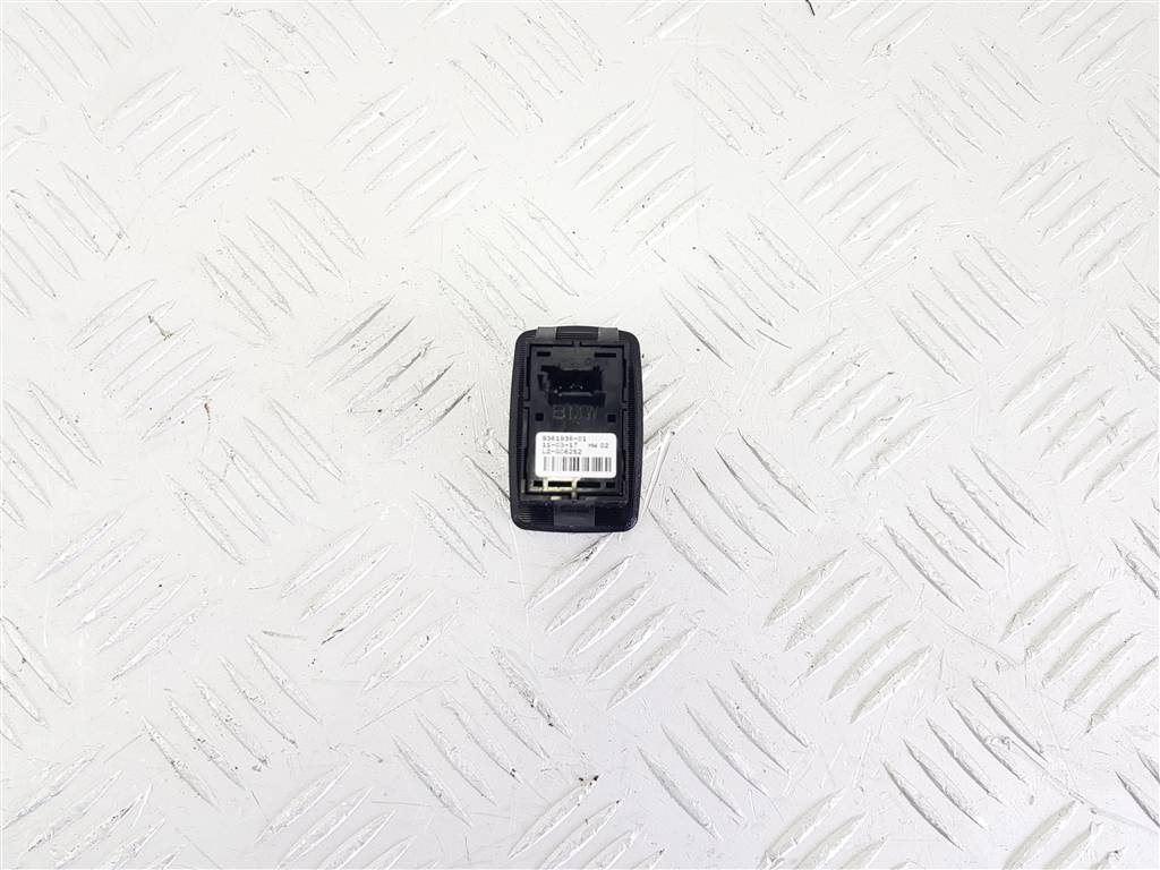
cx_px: 580
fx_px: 871
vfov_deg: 53.1
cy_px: 435
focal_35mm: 26
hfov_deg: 67.3
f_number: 1.7
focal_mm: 4.2
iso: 80
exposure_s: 1/100
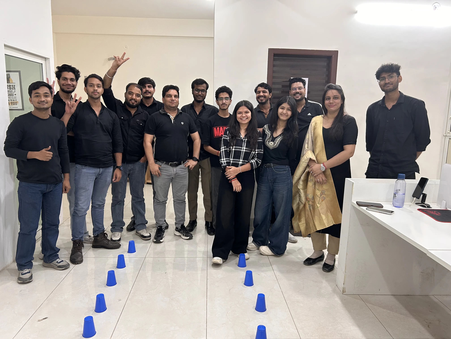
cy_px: 170
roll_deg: -1.0
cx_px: 226
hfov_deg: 67.3
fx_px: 339
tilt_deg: -9.2
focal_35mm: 26
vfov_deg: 53.1
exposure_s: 1/50
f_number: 1.5
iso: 125
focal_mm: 5.7
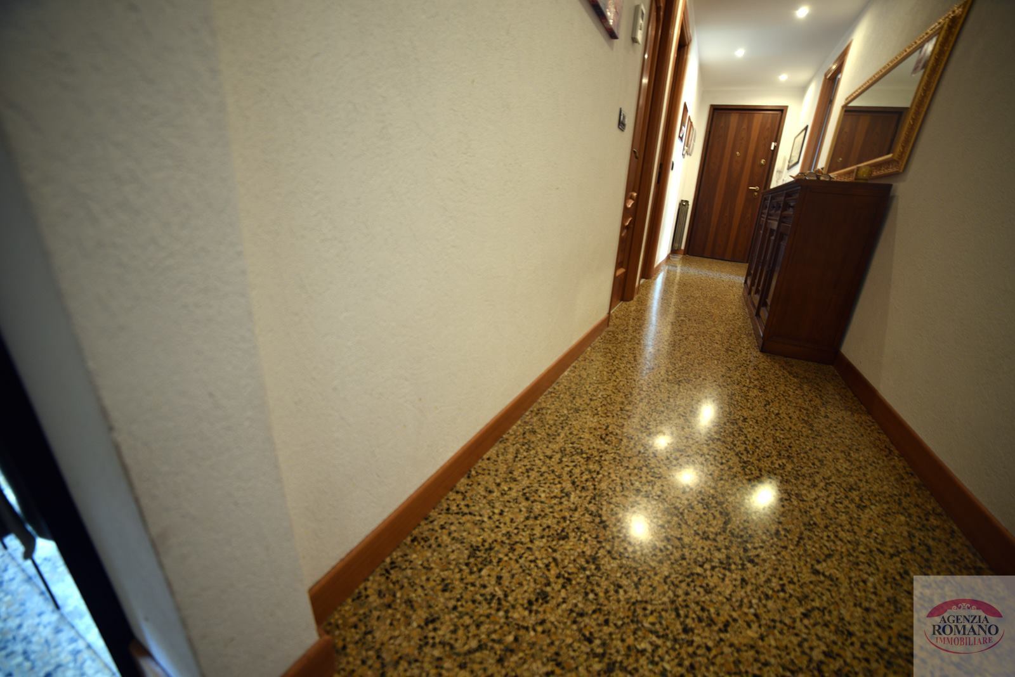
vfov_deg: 81.3
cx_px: 508
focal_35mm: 14
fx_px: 395
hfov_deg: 104.2
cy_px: 338
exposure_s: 1/25
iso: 400
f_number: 2.8
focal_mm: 14
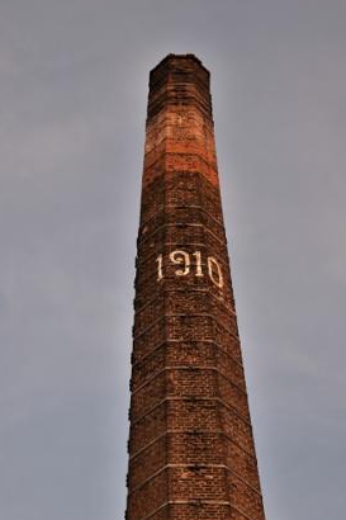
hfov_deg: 13.6
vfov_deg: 20.3
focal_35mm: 101
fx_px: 1452
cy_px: 266
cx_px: 184
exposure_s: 1/100
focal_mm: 55
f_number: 5.6
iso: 125
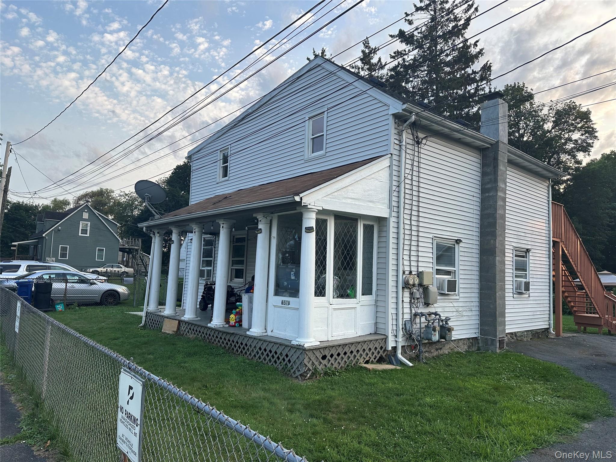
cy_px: 231
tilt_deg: +5.8
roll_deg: -2.3
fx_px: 427
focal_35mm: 24
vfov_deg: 56.8
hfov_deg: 71.6
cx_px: 308
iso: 80
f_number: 1.78
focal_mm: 6.86
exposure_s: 1/646
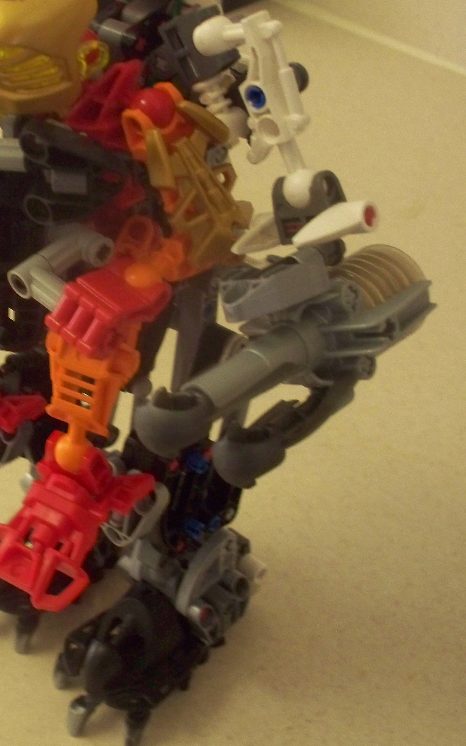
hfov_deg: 21.8
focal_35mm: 58
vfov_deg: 35.0
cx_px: 31
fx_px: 1179
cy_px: 319
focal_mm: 7.54
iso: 400
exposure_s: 1/30
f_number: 2.8
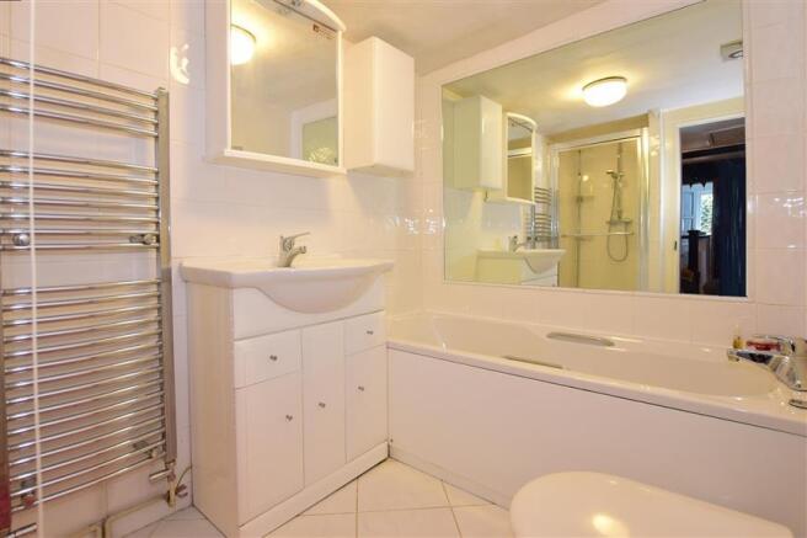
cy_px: 269
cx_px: 404
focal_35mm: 15
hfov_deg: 100.4
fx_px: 336
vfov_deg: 77.3
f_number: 5.6
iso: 400
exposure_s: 1/13
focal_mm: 10
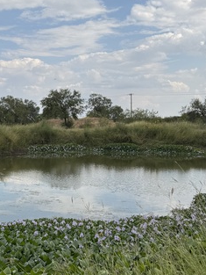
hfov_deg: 29.2
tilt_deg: -4.8
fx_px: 389
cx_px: 51
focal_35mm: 49
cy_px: 159
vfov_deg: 38.8
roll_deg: +0.1
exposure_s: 1/4405
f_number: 1.78
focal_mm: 6.76
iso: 80
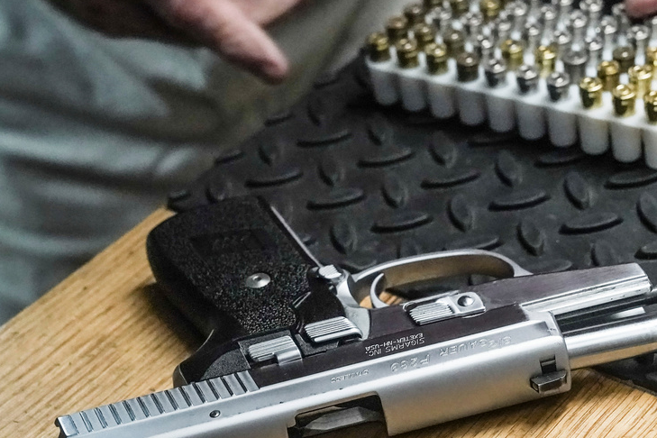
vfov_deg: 18.7
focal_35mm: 73
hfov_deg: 27.5
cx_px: 445
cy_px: 230
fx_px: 1332
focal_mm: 52
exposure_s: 1/200
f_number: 6.3
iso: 8000
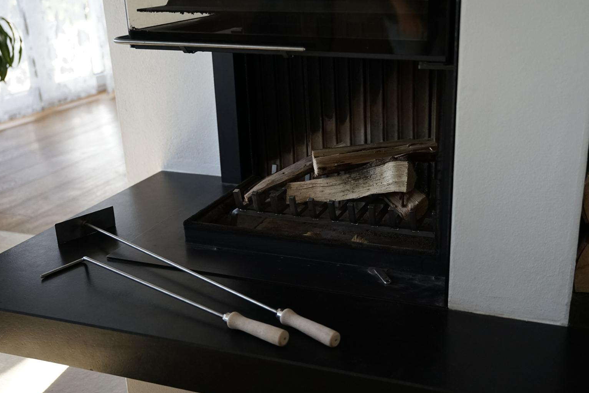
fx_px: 667
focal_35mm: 41
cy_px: 200
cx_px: 362
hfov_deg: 47.3
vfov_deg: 32.8
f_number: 2.8
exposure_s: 1/200
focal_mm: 32.6
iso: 1600
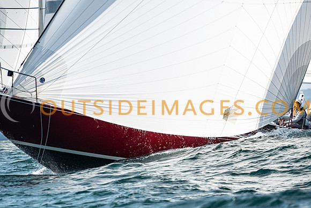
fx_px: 4018
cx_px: 156
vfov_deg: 3.0
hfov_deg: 4.4
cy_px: 104
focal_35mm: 465
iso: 400
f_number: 5.6
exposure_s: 1/3200
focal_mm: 310
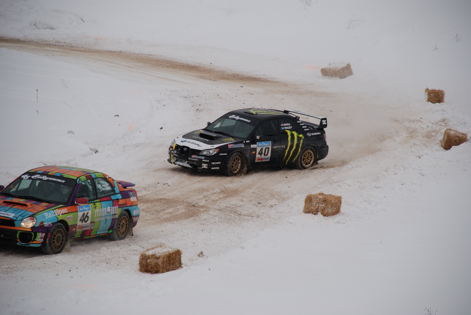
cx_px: 236
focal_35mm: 202
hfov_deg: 10.1
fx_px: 2653
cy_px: 158
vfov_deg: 6.8
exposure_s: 1/640
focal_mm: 135
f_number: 5.6
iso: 200
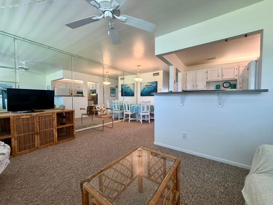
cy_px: 102
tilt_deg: -0.6
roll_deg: +1.0
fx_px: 110
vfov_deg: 85.7
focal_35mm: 14
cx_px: 136
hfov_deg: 102.1
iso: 320
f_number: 2.2
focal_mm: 2.22
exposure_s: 1/120
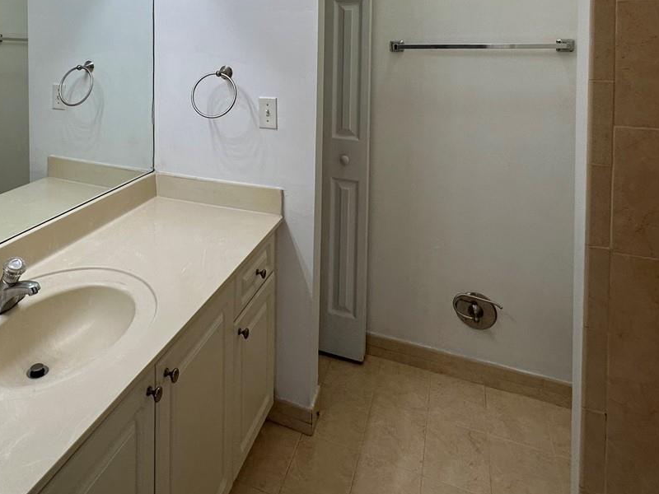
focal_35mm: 28
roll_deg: -0.3
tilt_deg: -2.1
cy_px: 39
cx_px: 187
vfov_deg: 44.7
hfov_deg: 60.9
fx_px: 533
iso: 80
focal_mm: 2.22
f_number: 2.2
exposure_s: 1/120
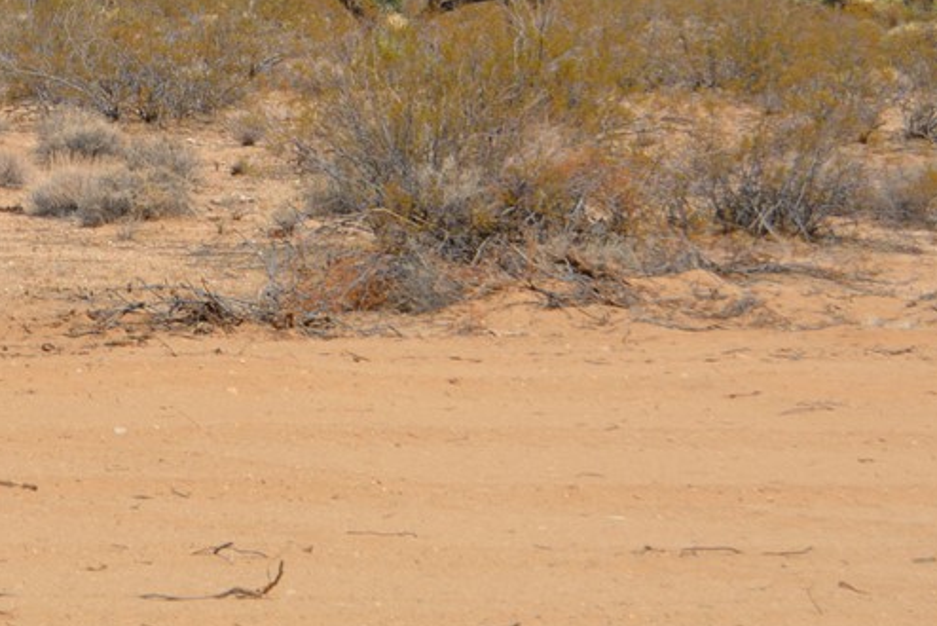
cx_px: 171
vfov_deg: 7.6
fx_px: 4716
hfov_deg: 11.3
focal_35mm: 181
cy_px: 106
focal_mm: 55
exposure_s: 1/1600
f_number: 7.1
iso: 400
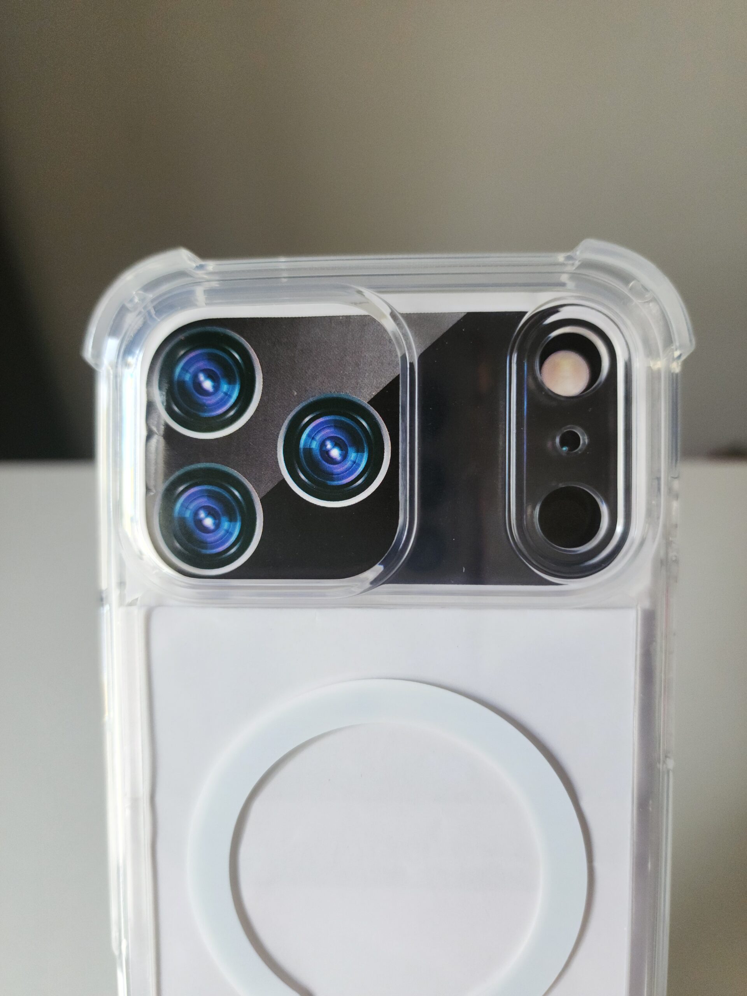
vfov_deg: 73.9
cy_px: 498
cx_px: 374
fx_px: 662
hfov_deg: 58.9
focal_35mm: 23
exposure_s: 1/40
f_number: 1.8
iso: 200
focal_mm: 6.4
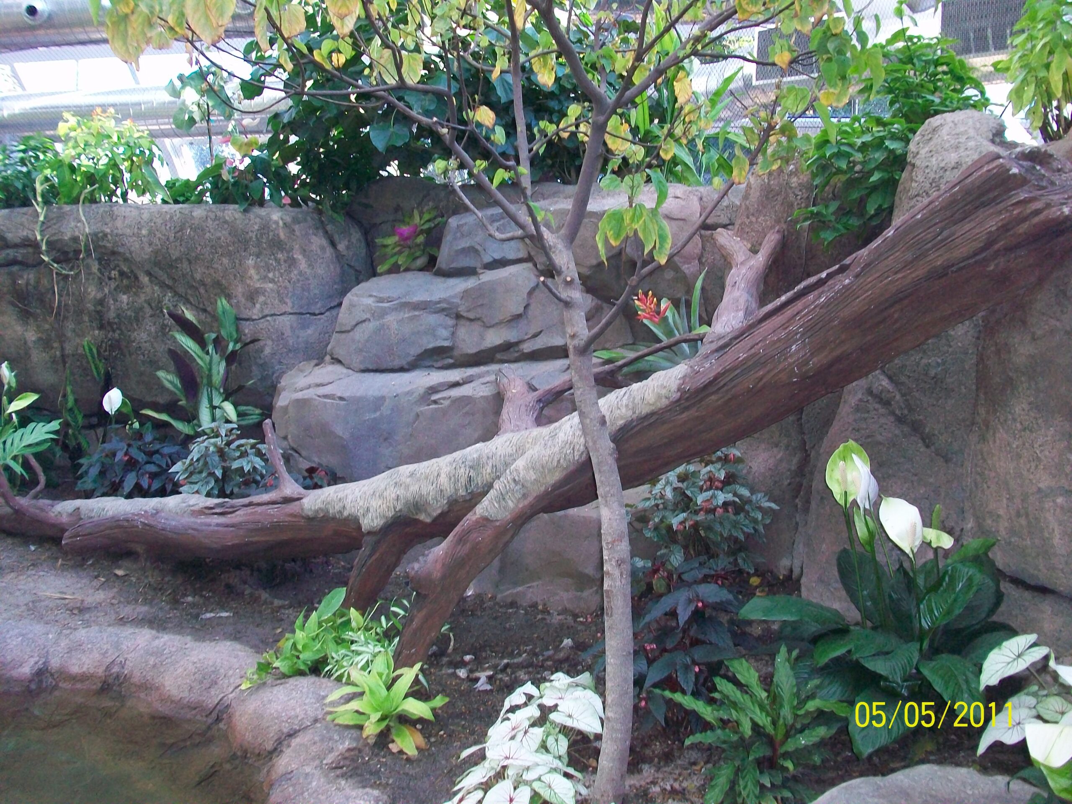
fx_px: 991
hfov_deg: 56.8
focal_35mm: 32
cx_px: 536
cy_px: 402
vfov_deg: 44.2
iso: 160
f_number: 2.8
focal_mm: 5.7
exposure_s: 1/125
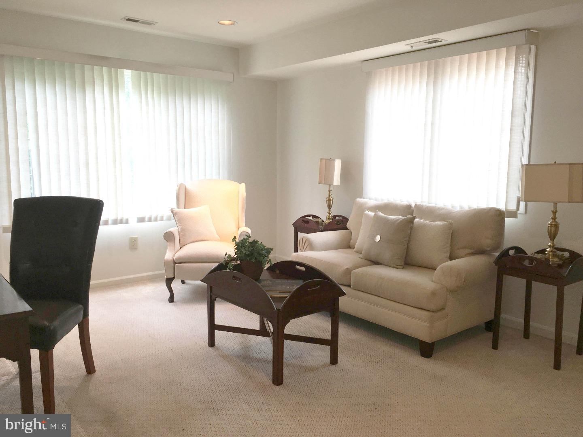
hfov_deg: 61.7
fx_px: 488
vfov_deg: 48.2
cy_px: 218
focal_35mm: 29
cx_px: 292
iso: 32
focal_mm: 4.15
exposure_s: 1/40
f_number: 2.2
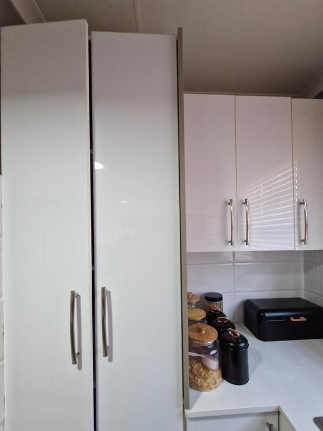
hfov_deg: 85.6
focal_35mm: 14
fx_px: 174
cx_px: 168
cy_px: 231
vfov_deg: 101.9
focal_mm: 1.74
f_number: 2.2
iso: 400
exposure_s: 1/33
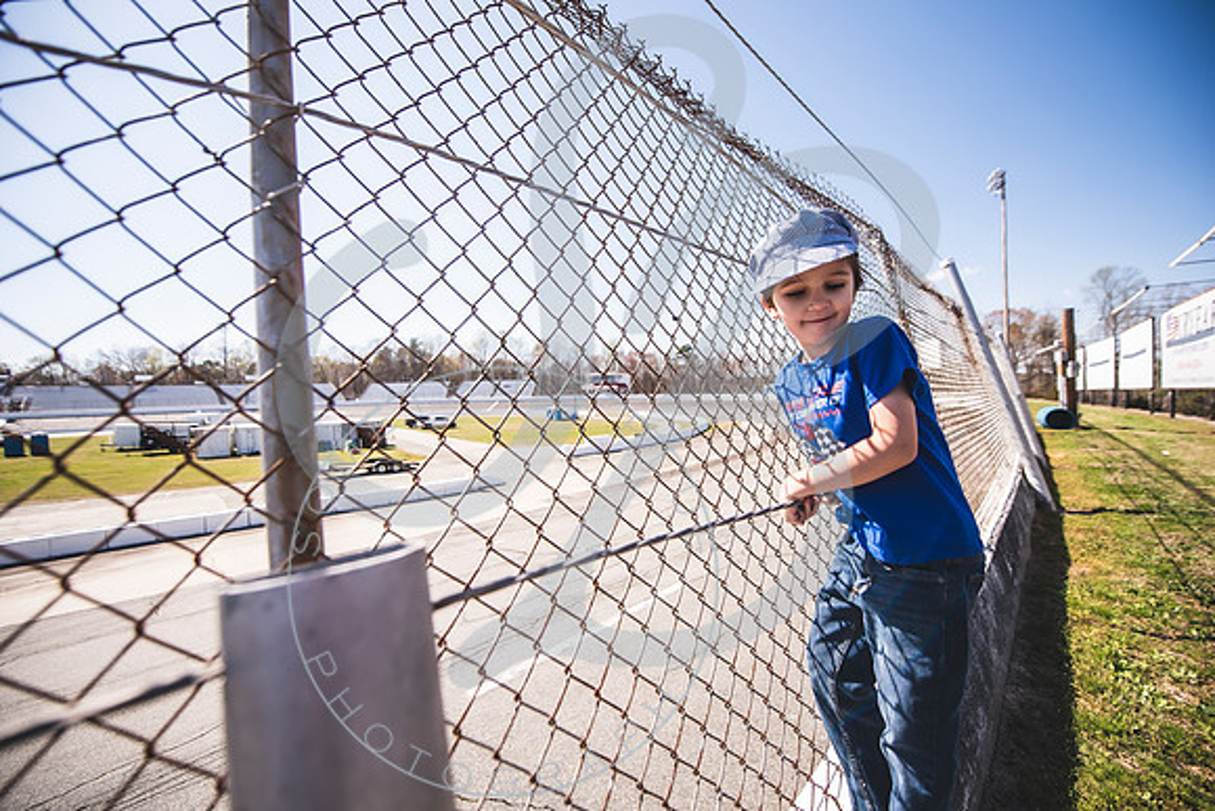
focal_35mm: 14
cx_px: 608
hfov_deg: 104.2
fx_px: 473
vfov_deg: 81.2
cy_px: 406
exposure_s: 1/1600
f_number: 2.8
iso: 100
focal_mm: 14
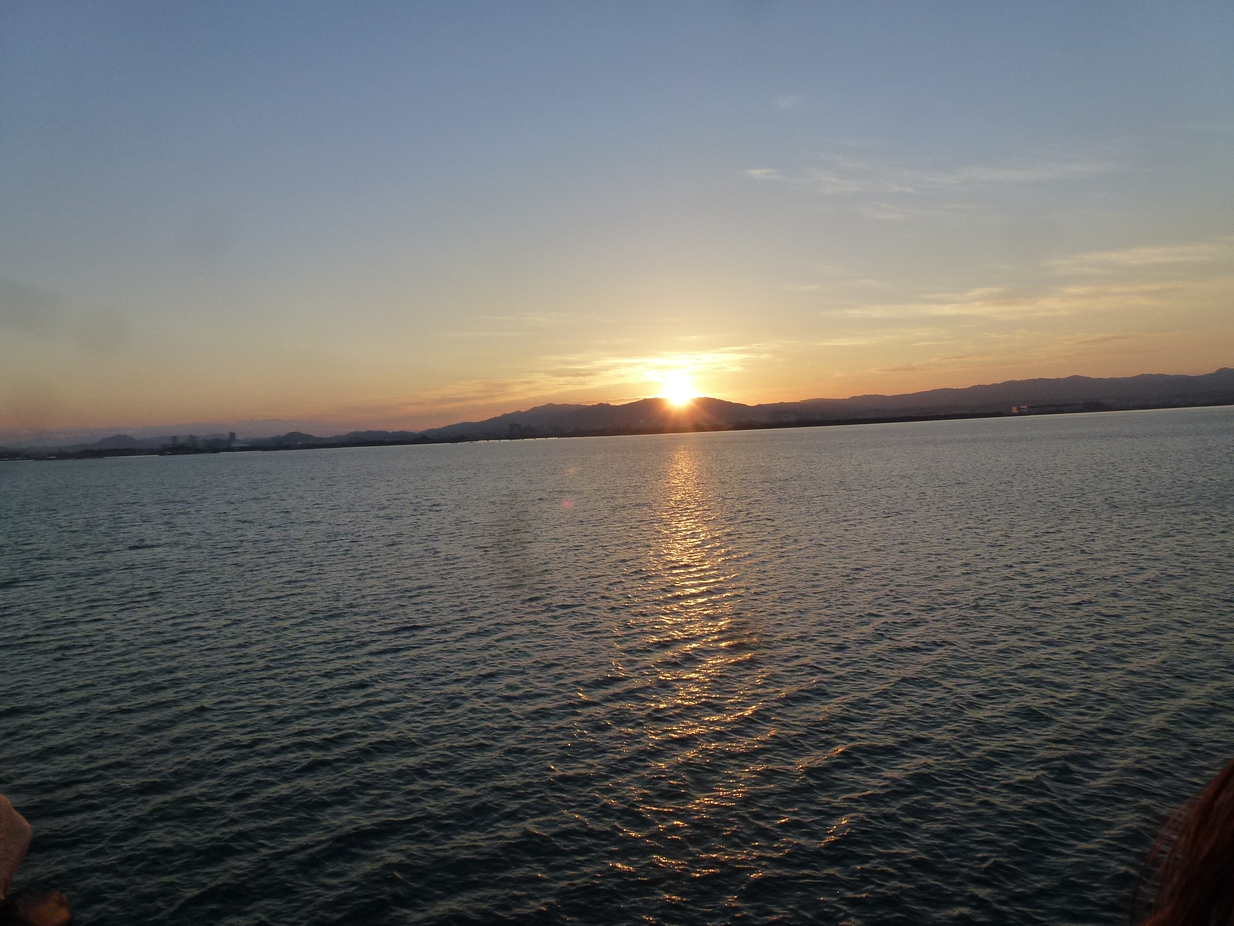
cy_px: 463
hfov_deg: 71.6
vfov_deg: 56.8
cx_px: 617
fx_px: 856
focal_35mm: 24
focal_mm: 4.3
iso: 160
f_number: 4
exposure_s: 1/500
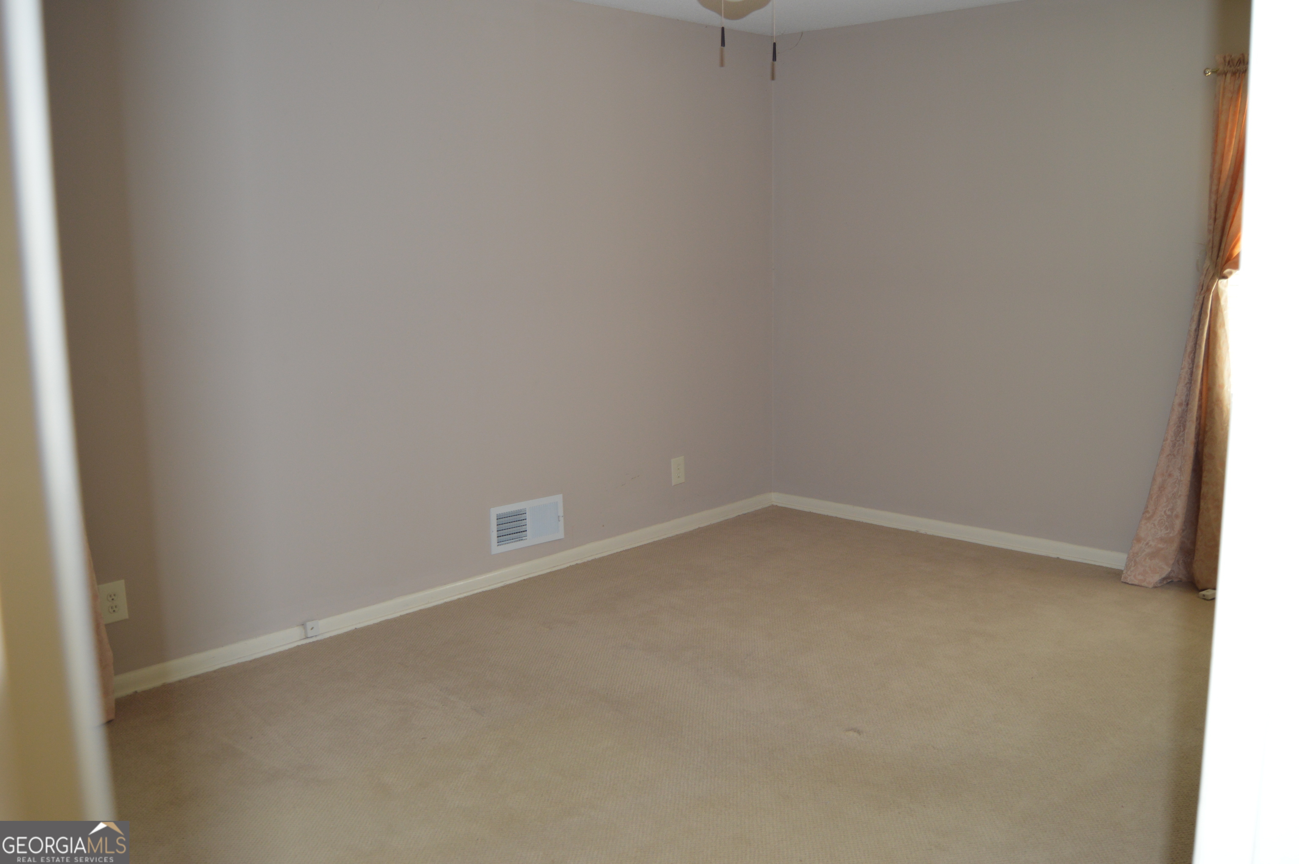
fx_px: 1082
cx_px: 650
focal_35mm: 30
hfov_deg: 62.0
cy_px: 432
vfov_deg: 43.5
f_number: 4
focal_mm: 20
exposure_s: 1/60
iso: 400
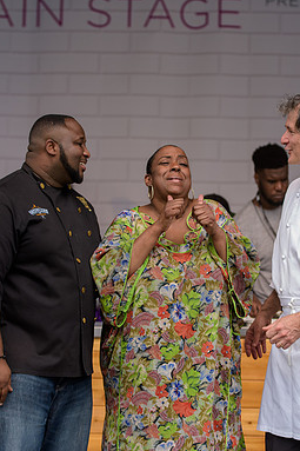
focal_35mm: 106
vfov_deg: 19.3
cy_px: 227
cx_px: 180
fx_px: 1326
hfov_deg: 12.9
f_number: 3.2
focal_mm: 70
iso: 250
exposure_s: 1/800
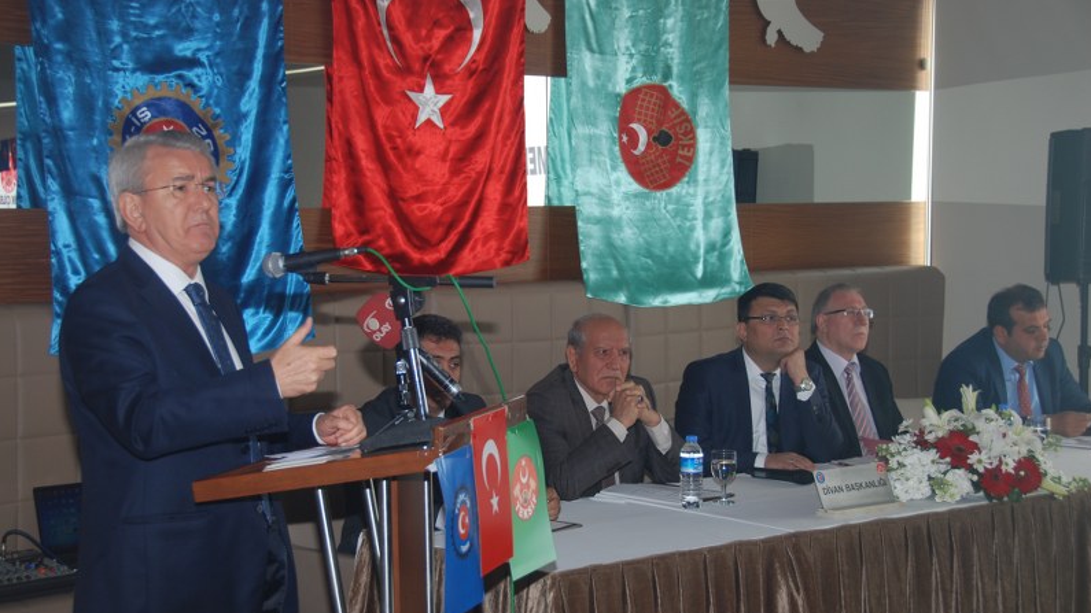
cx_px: 548
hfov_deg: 36.6
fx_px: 1649
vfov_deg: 21.1
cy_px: 343
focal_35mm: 57
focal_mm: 36
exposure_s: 1/60
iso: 200
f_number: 4.5
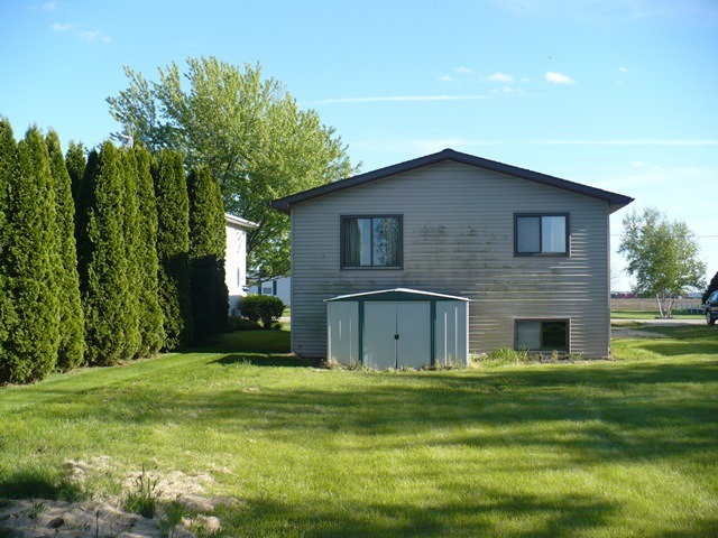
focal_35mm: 37
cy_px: 269
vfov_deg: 38.7
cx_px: 359
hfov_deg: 50.1
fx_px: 767
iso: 100
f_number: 2.8
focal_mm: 6.1
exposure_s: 1/640
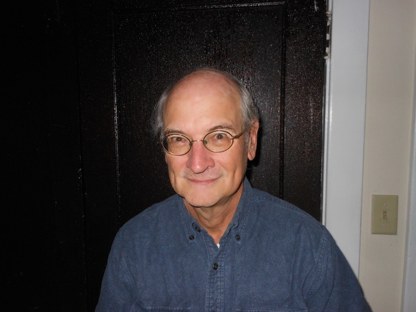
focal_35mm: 28
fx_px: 336
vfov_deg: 49.7
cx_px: 208
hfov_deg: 63.4
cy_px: 156
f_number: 3.7
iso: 200
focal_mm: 5
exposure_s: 1/25
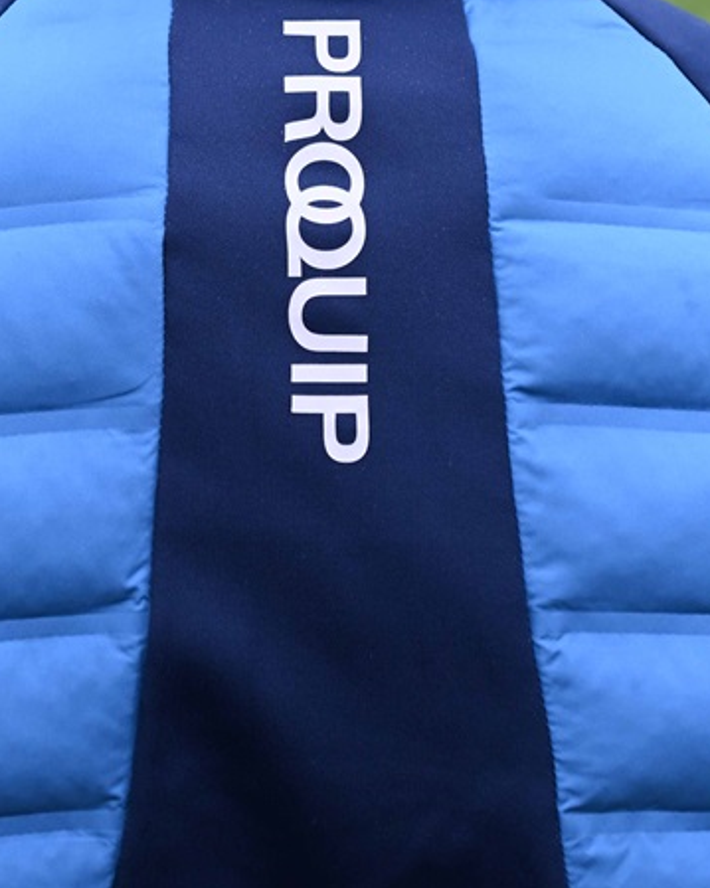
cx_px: 280
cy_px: 197
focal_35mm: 143
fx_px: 3757
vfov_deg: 13.4
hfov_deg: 10.8
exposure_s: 1/160
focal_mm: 50
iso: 500
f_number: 4.5
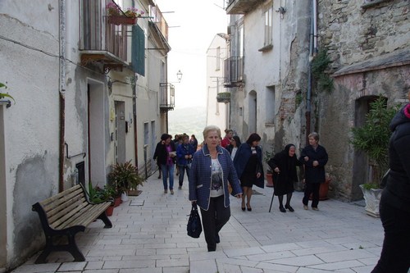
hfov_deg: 57.2
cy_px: 136
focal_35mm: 33
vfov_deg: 39.9
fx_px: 376
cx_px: 205
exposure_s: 1/200
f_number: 8
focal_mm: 22
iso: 1600
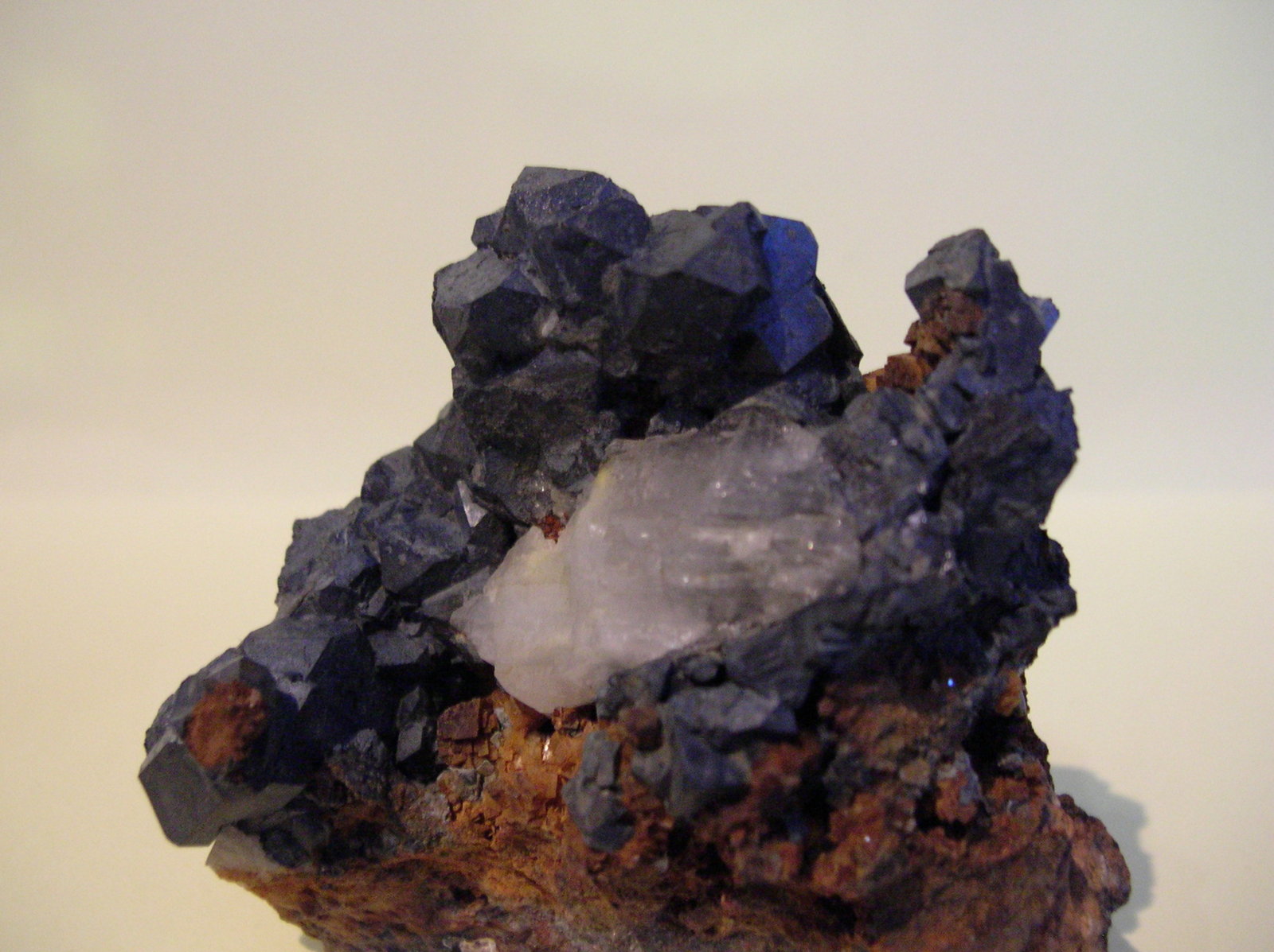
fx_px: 1324
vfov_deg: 39.6
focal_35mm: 36
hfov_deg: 51.4
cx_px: 637
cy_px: 476
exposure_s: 1/4.8
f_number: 2.7
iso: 229
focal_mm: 6
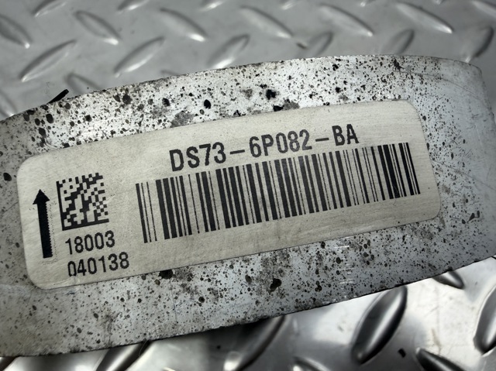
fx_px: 344
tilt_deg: -62.7
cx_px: 248
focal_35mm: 24
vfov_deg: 56.8
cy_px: 186
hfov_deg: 71.6
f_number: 2.2
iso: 64
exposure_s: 1/100
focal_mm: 2.22
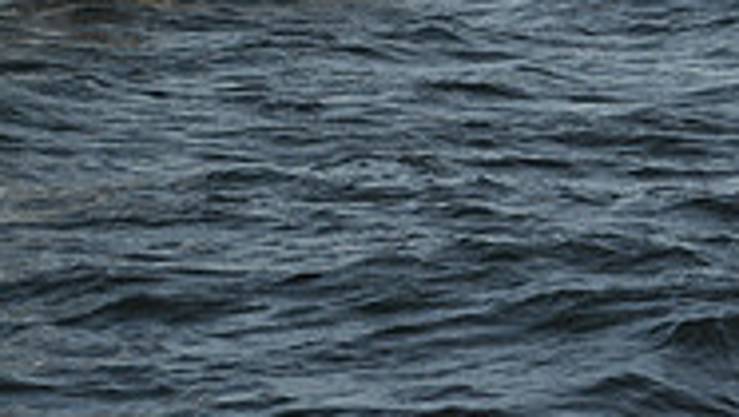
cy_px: -719
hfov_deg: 8.7
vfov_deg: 4.8
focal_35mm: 245
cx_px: -14
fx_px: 4805
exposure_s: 1/320
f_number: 13
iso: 250
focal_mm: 75
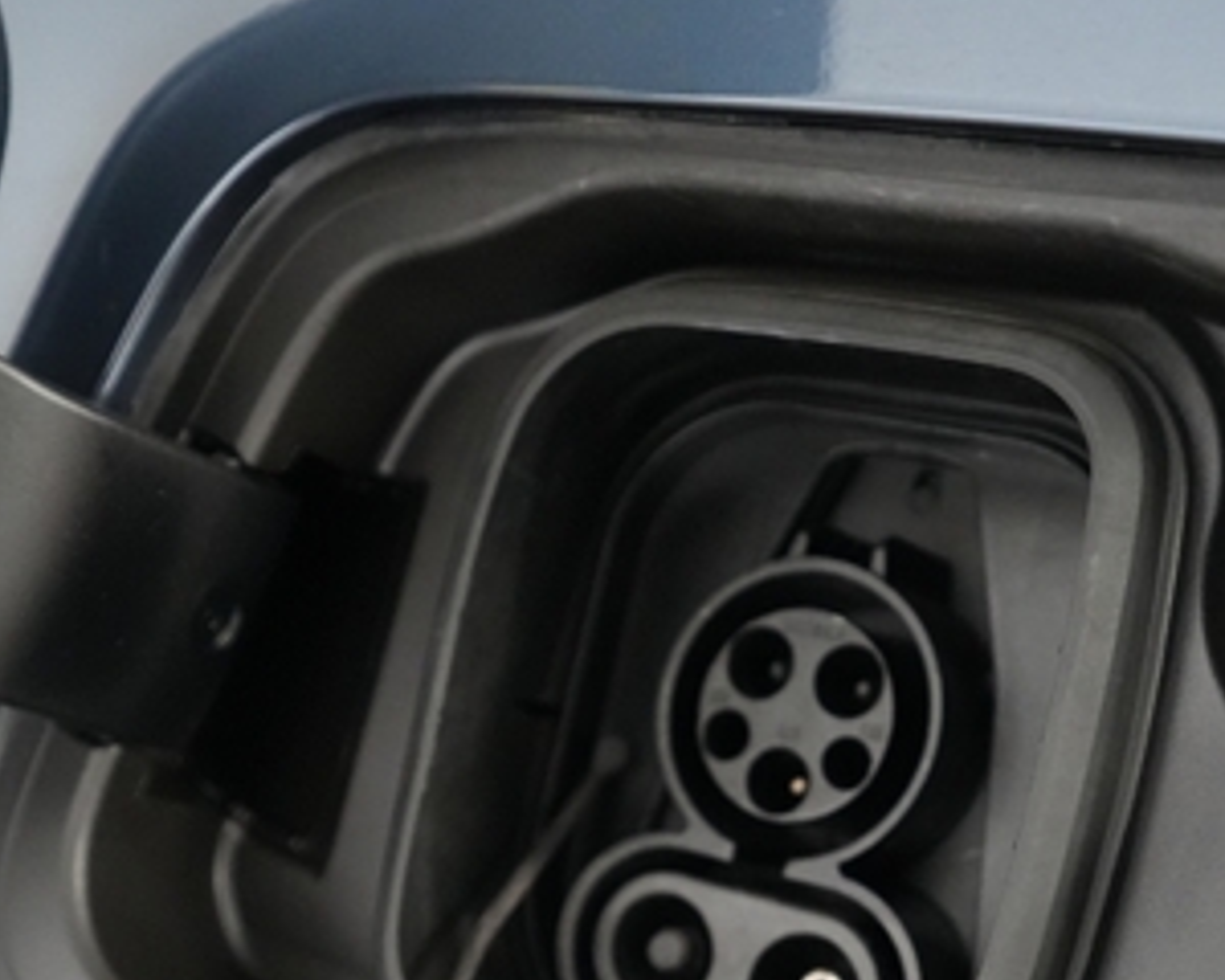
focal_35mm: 56
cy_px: 858
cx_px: 670
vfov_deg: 26.3
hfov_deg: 33.6
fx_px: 2030
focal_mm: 28
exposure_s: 1/160
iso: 10000
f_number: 2.8
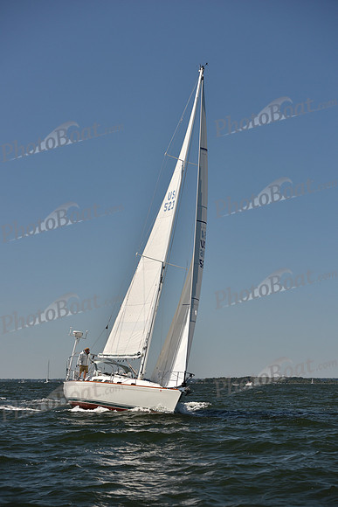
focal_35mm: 70
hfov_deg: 19.5
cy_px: 254
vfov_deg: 28.8
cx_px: 169
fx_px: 985
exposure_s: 1/1250
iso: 250
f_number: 5
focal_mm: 70
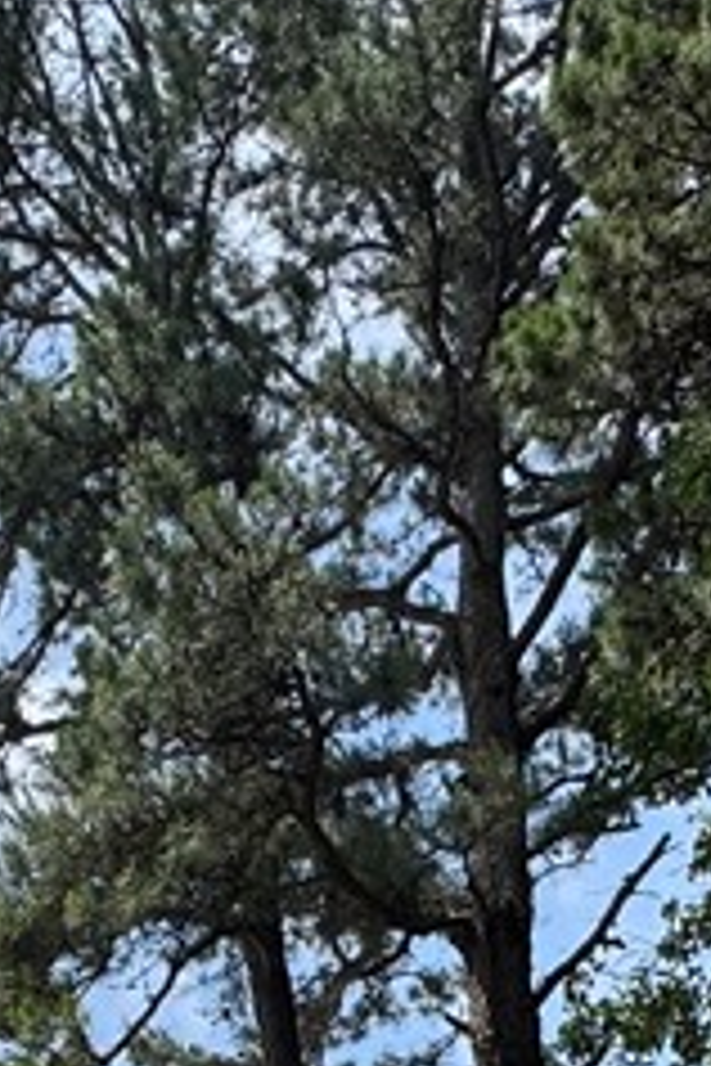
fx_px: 1866
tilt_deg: +5.0
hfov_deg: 21.3
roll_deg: +0.2
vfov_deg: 24.1
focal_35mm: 63
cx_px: 144
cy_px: 1655
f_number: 2.2
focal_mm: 2.22
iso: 40
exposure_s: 1/1395
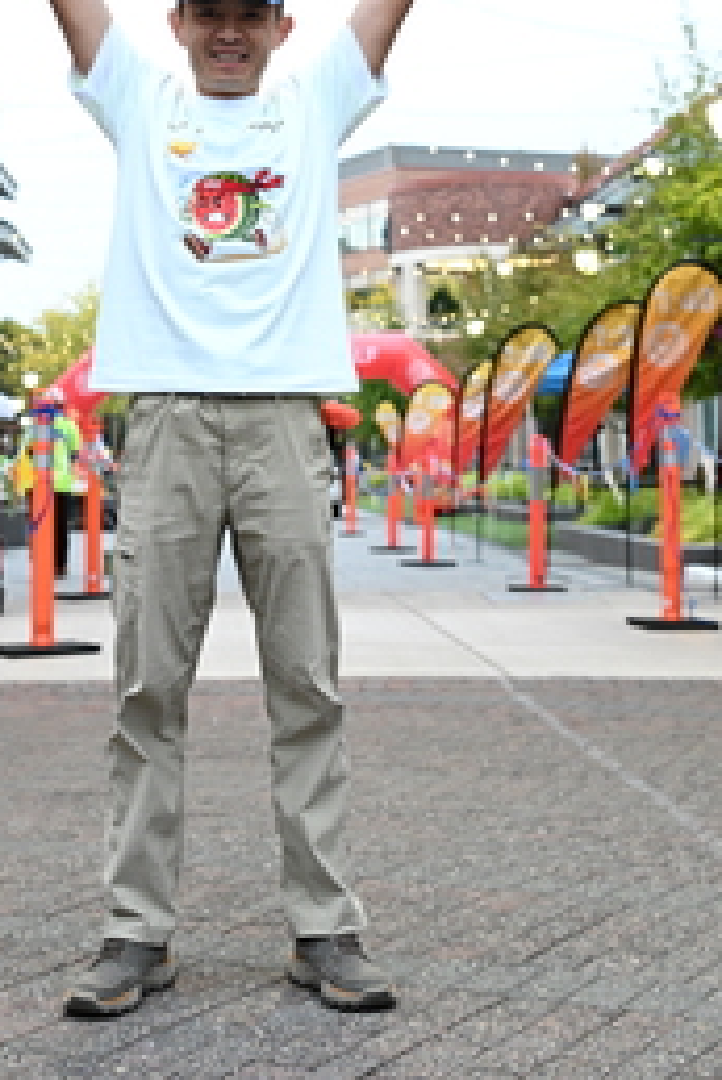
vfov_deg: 27.9
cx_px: 319
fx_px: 2135
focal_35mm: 71
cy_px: 225
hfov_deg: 19.2
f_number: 4
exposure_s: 1/250
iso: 3200
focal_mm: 33.5
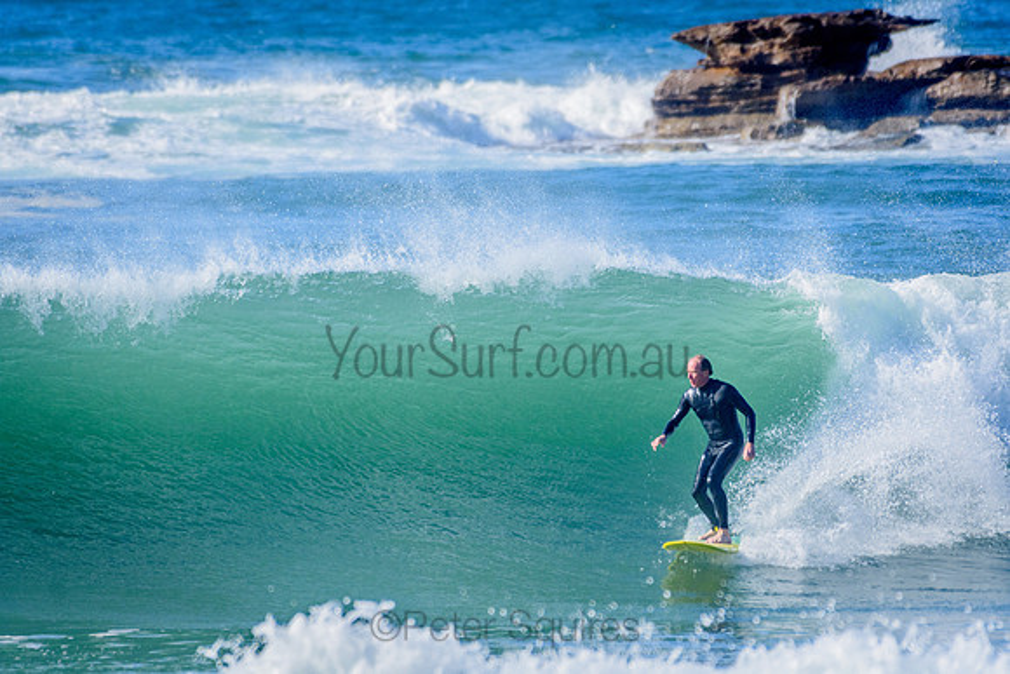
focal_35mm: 795
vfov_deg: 1.7
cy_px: 317
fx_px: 22304
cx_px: 535
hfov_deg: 2.6
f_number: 5.6
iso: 450
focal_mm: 500
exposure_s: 1/2000
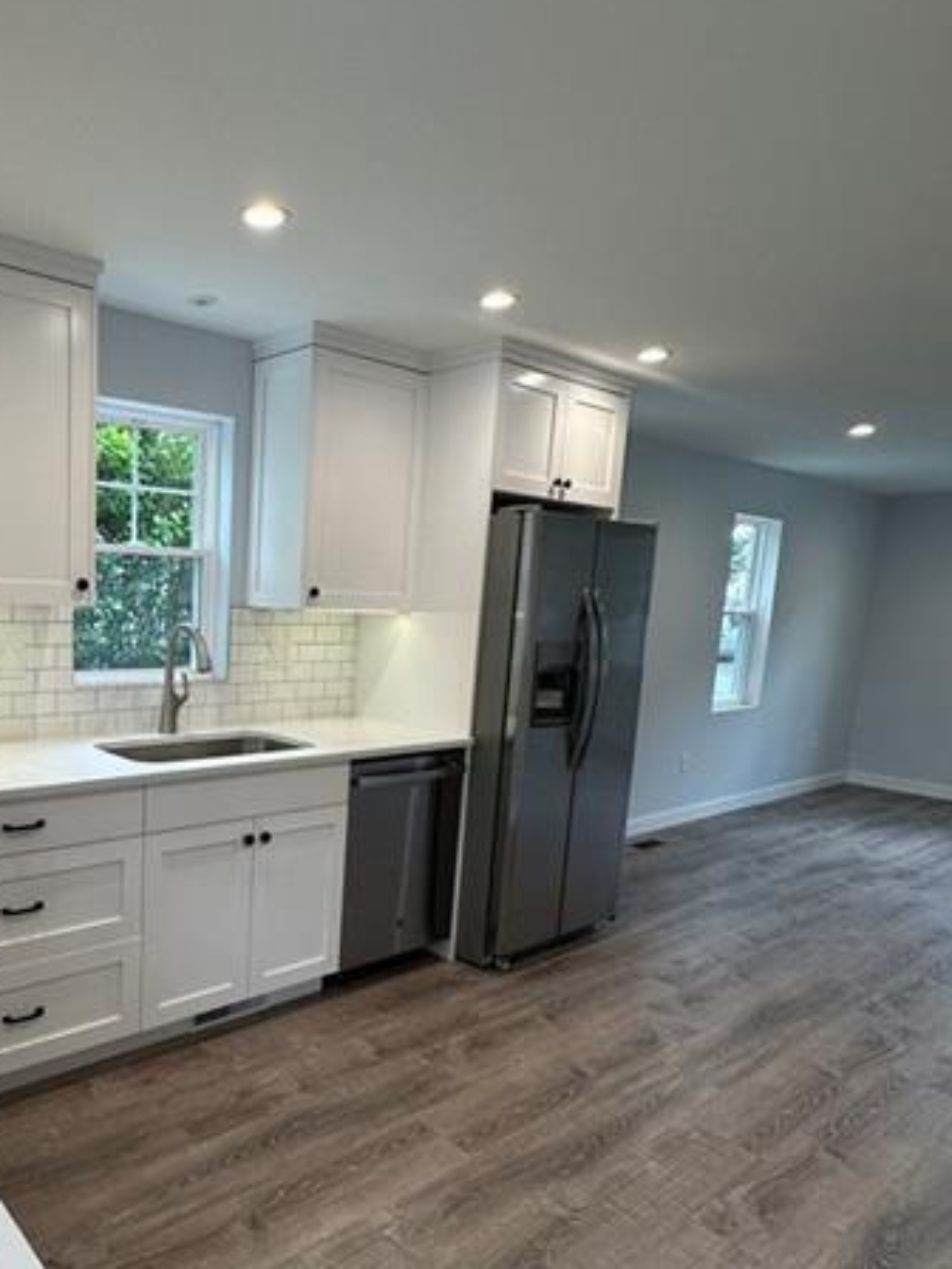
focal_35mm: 24
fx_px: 880
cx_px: 230
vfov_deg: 71.2
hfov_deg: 54.0
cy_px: 728
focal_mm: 2.22
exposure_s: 1/127
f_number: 2.2
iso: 100
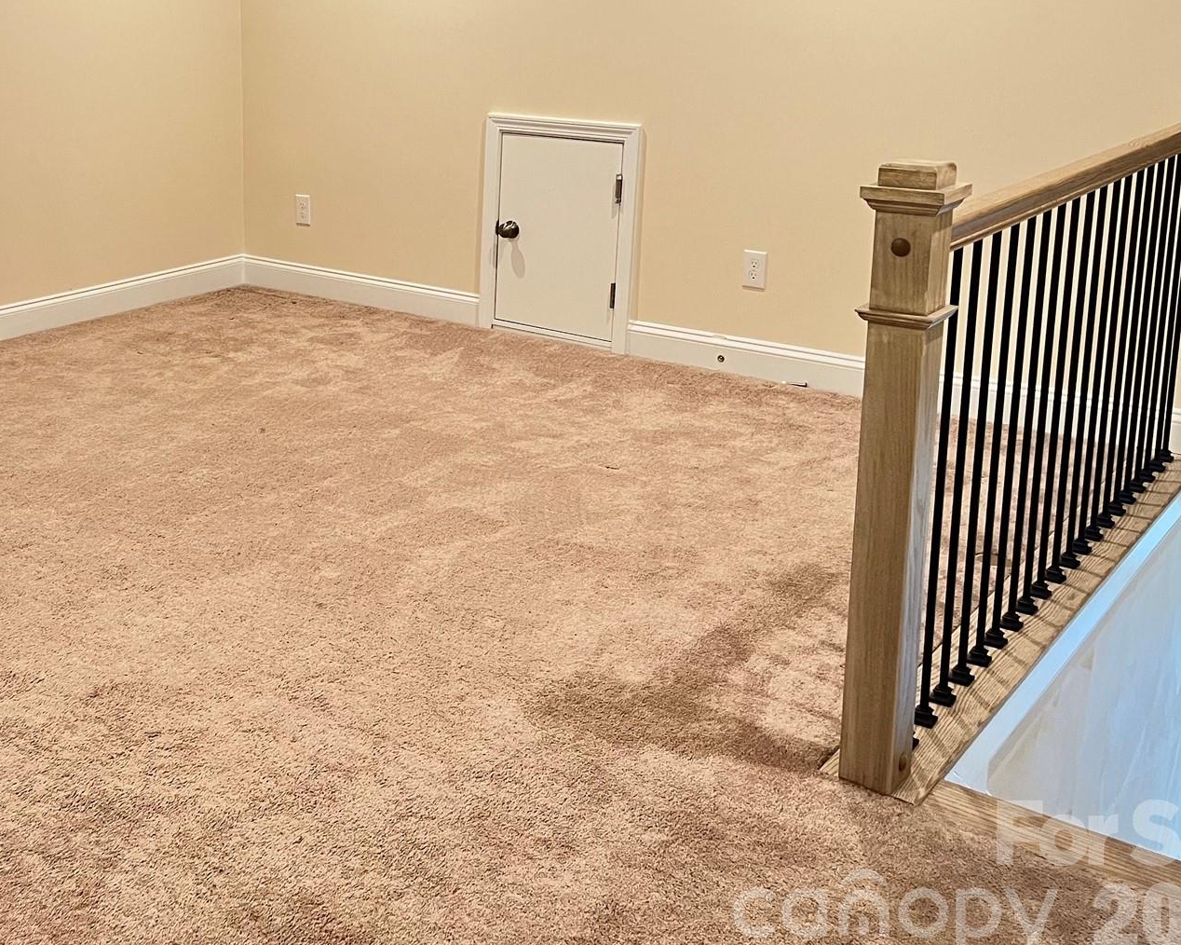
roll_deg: +1.0
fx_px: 1433
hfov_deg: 43.8
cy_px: 267
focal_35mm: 41
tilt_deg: -12.1
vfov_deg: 35.9
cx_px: 340
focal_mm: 5.1
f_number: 1.6
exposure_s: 1/60
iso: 320
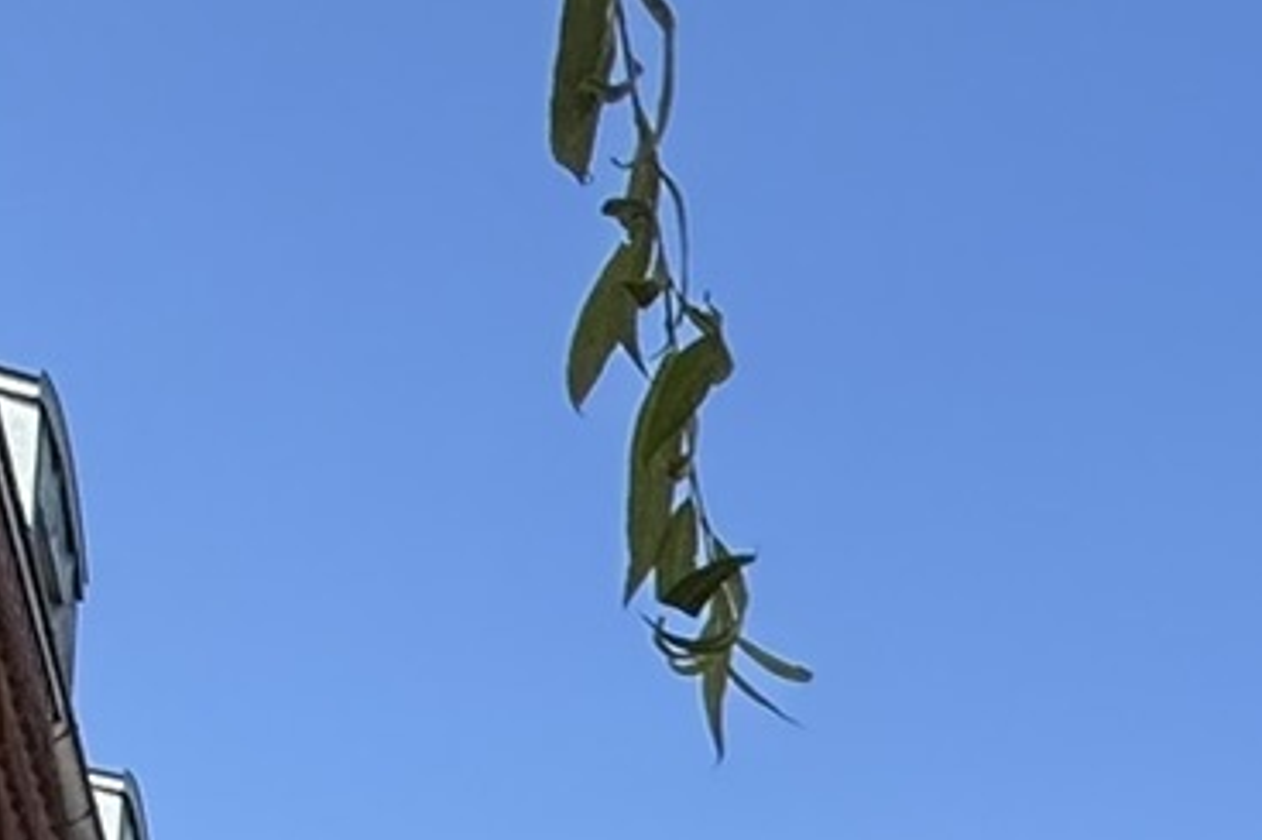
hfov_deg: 19.3
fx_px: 2838
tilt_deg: +2.4
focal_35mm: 81
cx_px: 2243
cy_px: 1971
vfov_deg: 13.1
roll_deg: -1.3
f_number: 2.2
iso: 50
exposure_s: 1/1068
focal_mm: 2.22
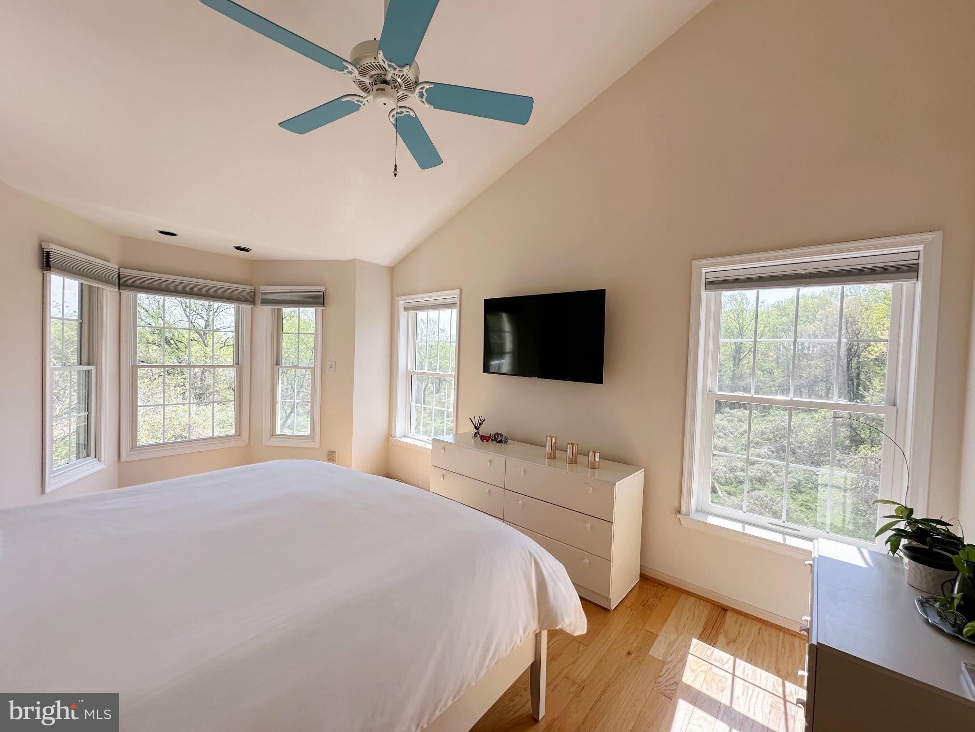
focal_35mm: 14
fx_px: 394
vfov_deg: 85.7
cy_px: 366
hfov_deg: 102.1
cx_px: 488
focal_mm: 2.22
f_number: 2.2
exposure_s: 1/214
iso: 40
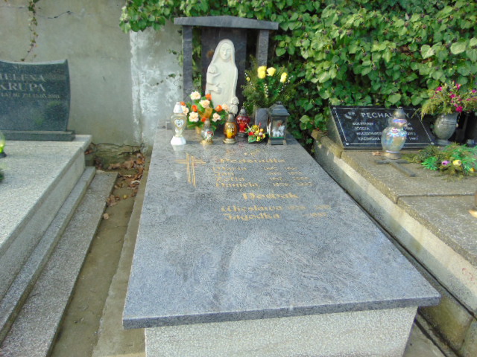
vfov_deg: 54.9
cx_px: 238
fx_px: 344
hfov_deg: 69.4
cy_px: 178
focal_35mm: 25
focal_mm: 4.5
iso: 80
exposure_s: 1/200
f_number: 3
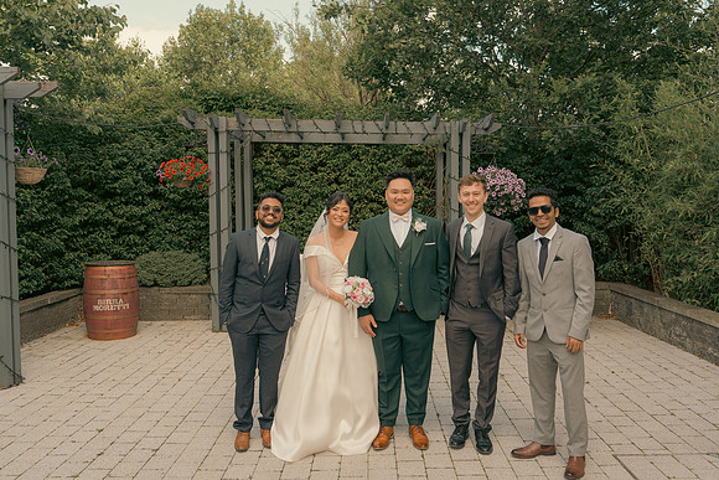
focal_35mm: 31
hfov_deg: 60.3
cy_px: 240
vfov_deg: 42.3
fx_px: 619
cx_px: 360
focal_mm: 31
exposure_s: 1/160
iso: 200
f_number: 5.6
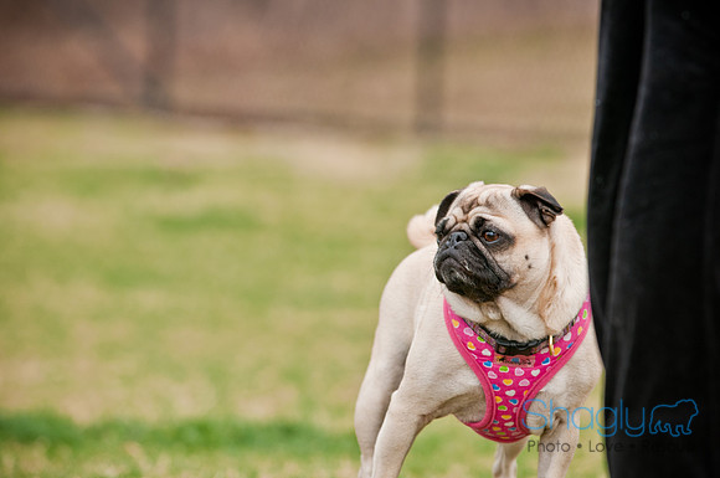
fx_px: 5992
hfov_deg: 6.9
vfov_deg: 4.6
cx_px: 360
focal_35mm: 300
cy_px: 239
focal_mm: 200
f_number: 5
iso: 200
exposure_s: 1/400
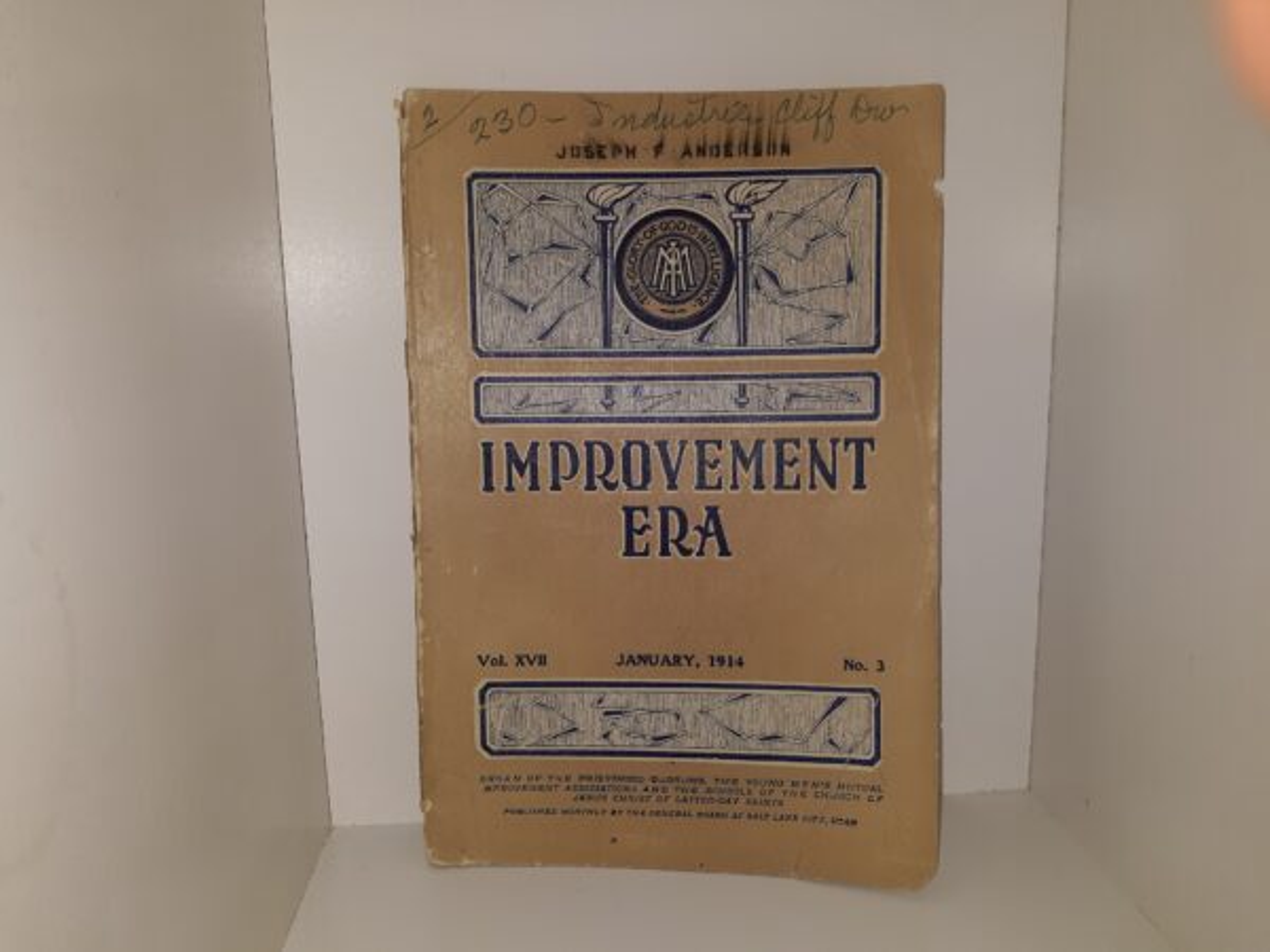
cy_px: 476
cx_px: 635
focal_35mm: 28
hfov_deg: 63.4
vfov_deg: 49.7
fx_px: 1027
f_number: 1.7
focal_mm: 3.7
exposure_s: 1/274
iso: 40
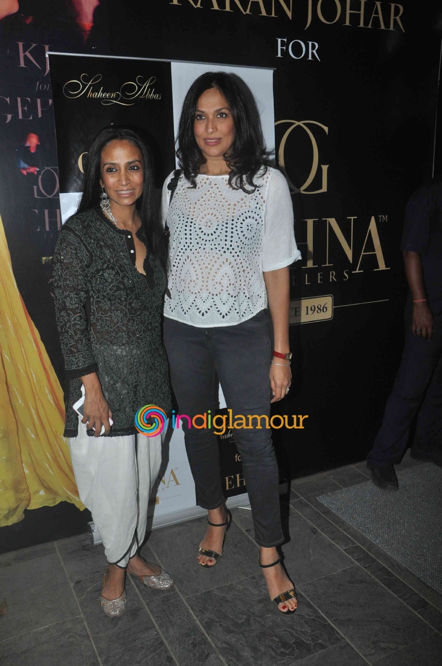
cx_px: 221
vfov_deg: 59.6
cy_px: 333
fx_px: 582
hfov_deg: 41.6
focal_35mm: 32
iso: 1000
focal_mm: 21
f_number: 9
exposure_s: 1/250
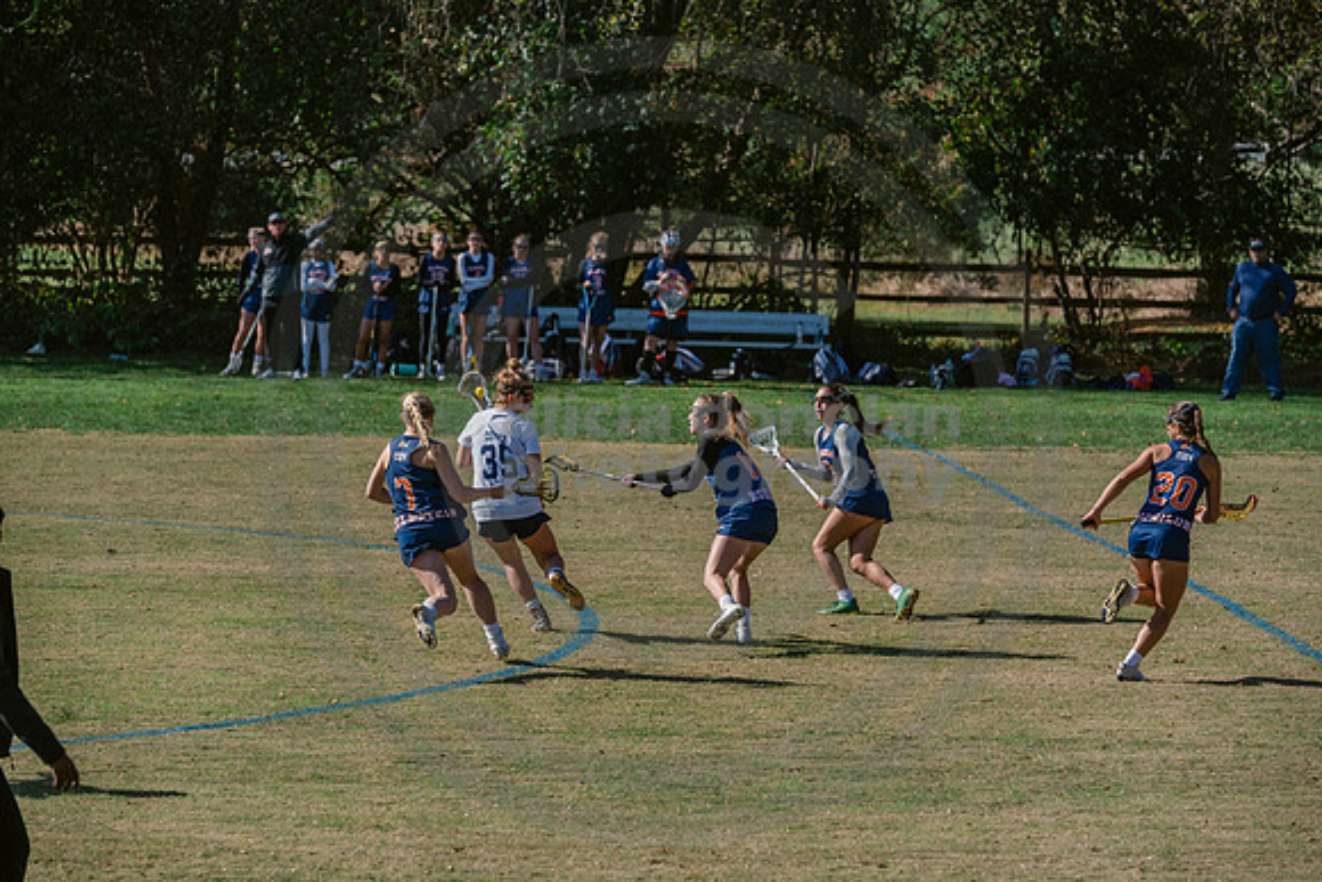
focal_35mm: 150
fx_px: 5509
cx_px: 661
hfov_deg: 13.7
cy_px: 441
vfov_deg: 9.2
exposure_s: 1/1600
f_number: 5
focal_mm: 150
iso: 250
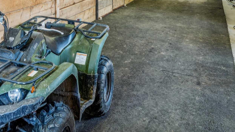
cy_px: -45
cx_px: 31
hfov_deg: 38.7
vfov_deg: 21.3
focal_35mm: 50
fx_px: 313
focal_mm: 19.5
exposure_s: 1/3.33
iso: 400
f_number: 13
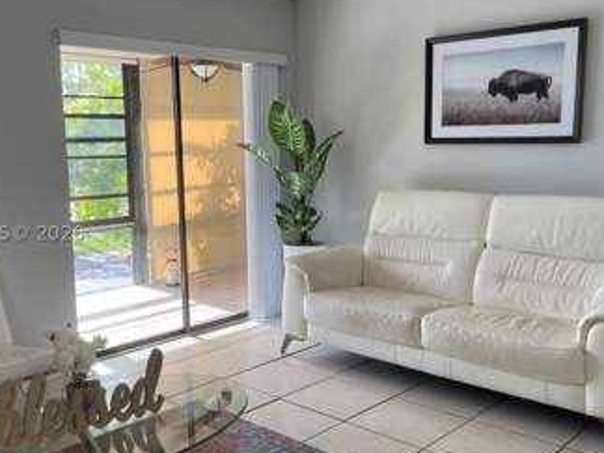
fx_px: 646
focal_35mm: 37
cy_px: 233
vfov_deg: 38.7
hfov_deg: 50.0
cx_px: 255
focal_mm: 5.1
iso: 64
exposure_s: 1/121
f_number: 1.6
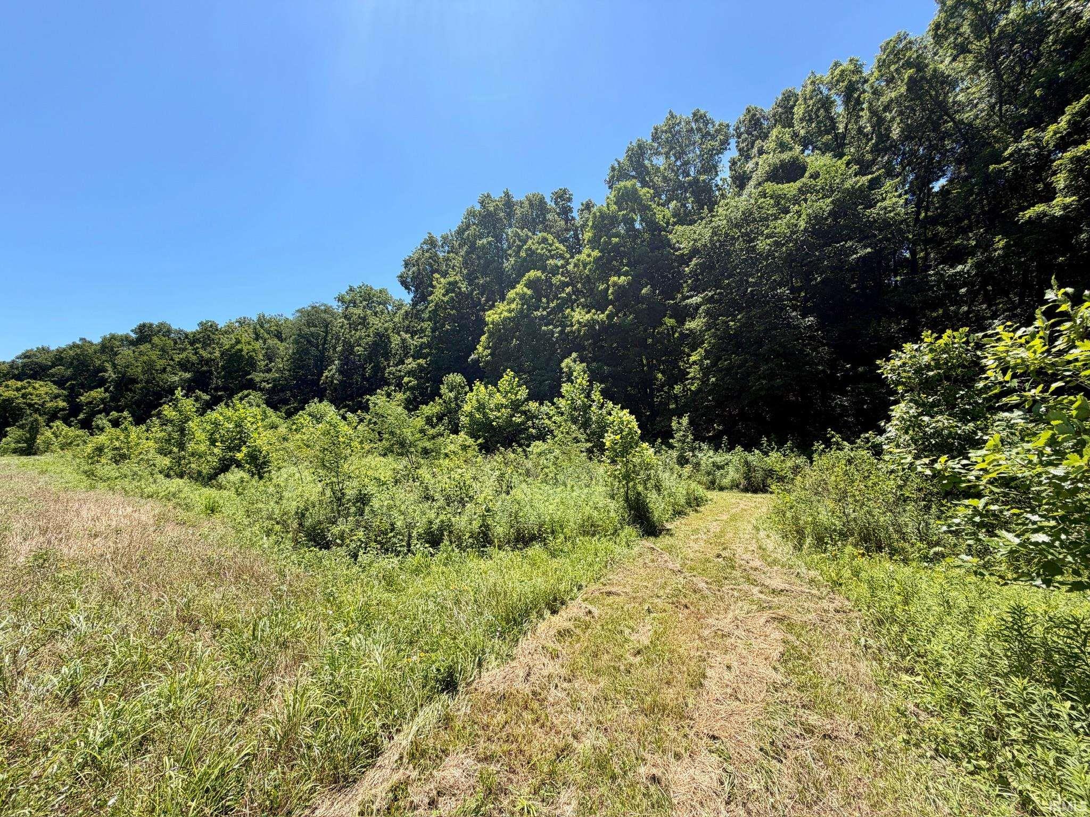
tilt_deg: +3.9
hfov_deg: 102.1
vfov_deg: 85.7
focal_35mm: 14
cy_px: 408
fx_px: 441
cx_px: 545
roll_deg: +1.4
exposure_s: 1/770
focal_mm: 2.22
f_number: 2.2
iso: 32
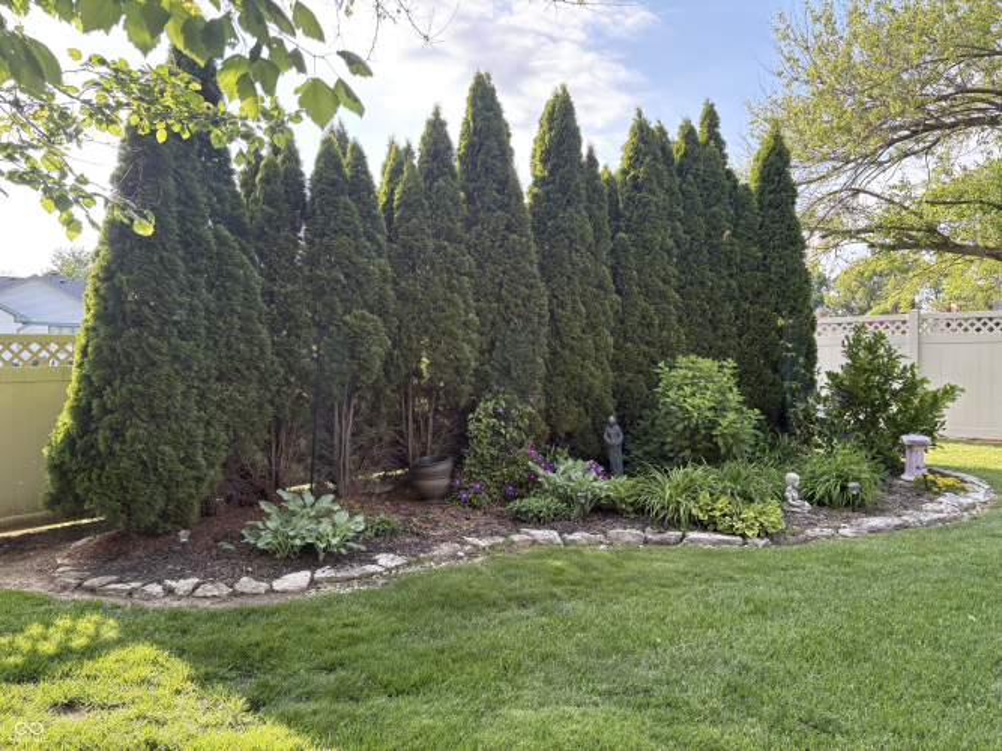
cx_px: 501
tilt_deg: -2.0
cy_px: 376
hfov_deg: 67.3
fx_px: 752
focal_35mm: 26
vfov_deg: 53.0
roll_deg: -0.8
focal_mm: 5.96
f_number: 1.6
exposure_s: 1/402
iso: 64
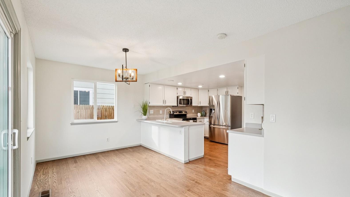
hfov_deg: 99.4
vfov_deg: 67.0
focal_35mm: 16
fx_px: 149
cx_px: 178
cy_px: 108
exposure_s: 1/30
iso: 800
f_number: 8
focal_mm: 10
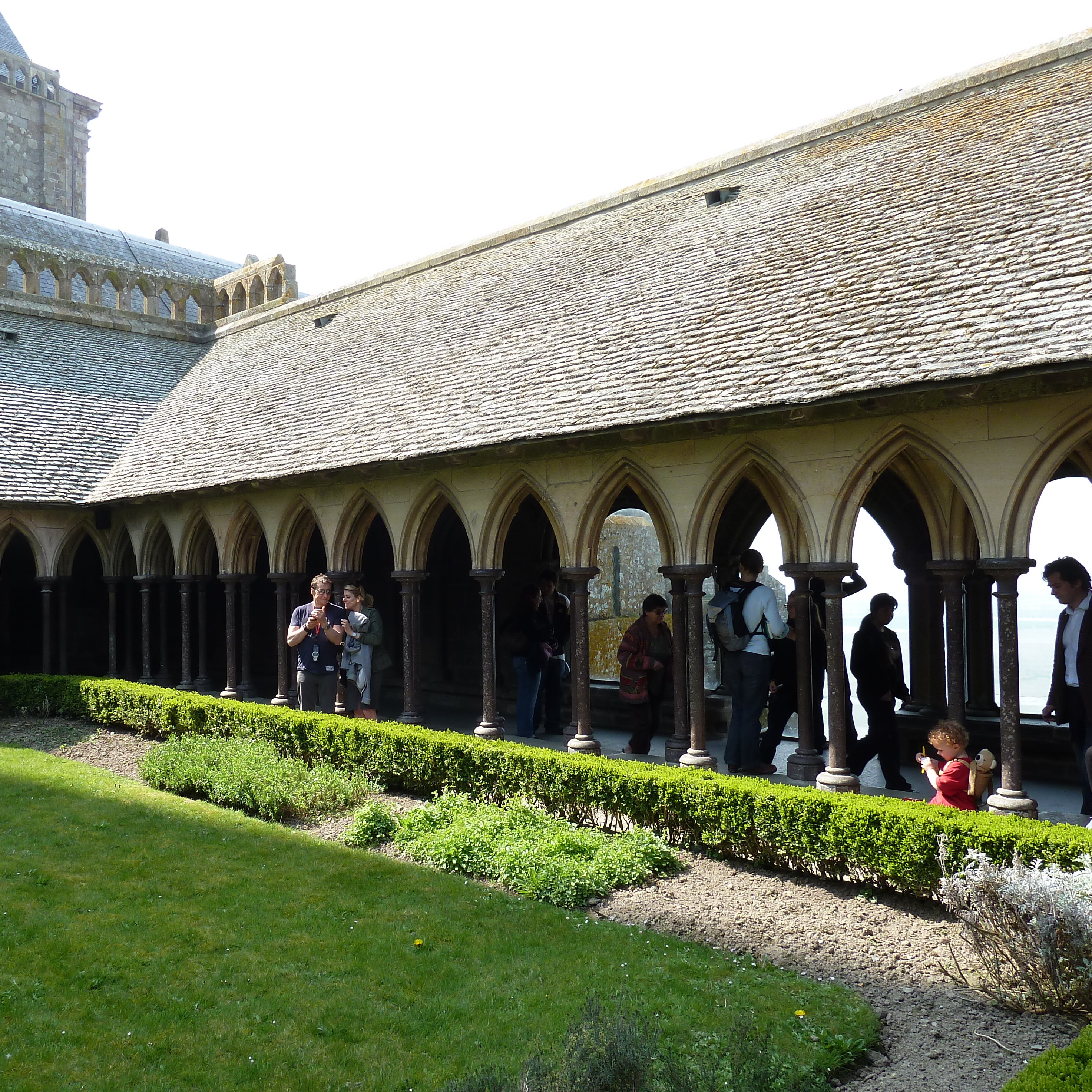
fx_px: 1071
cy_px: 546
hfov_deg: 53.2
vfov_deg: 54.0
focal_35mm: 30
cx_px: 385
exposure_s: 1/160
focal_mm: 4.1
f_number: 4
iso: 80
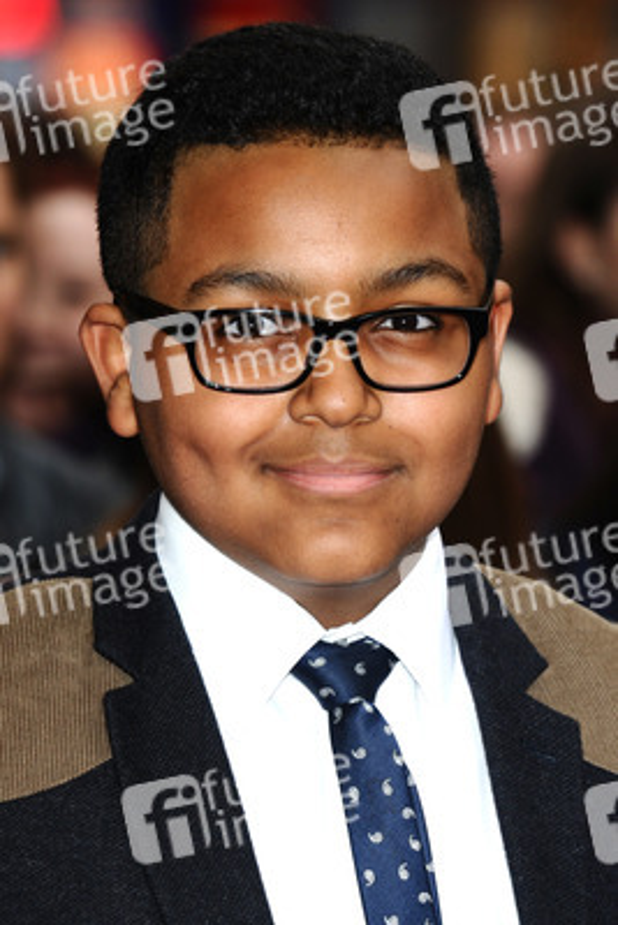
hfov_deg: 6.8
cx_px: 309
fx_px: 5209
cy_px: 462
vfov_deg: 10.2
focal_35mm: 202
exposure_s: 1/200
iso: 320
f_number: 4.5
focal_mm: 135
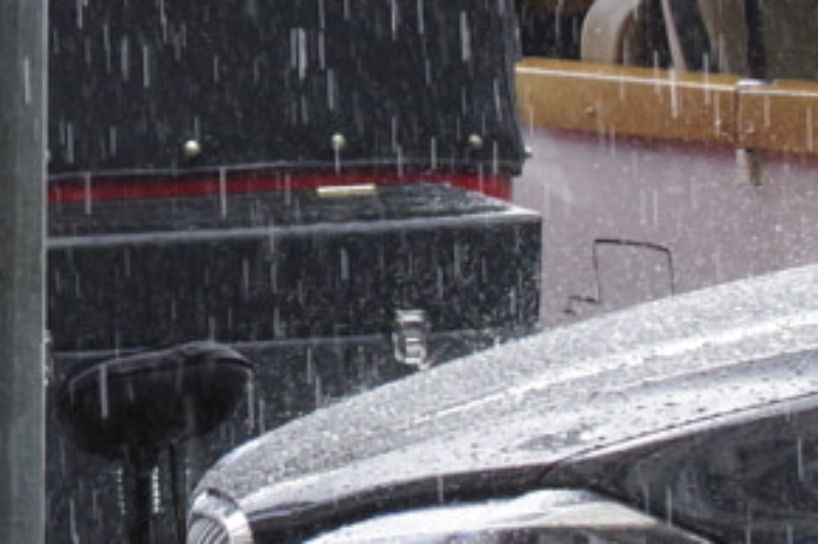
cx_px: -217
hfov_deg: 3.9
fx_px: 12035
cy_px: -100
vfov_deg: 2.6
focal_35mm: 530
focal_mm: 50
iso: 1250
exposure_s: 1/250
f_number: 8
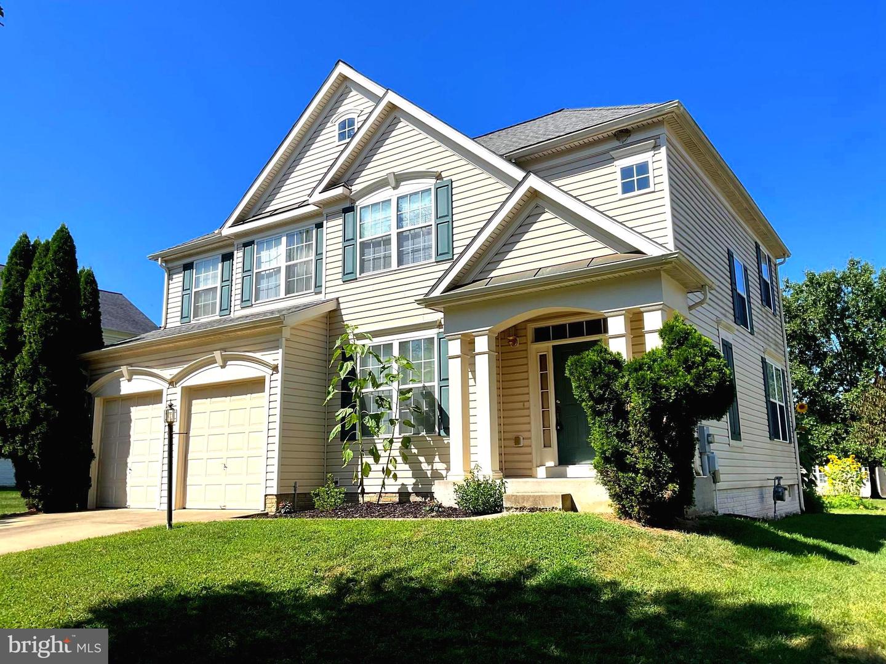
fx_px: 742
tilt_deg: +11.5
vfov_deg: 48.2
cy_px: 332
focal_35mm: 29
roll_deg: +0.6
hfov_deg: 61.7
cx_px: 443
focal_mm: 3
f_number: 1.8
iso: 16
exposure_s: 1/2227
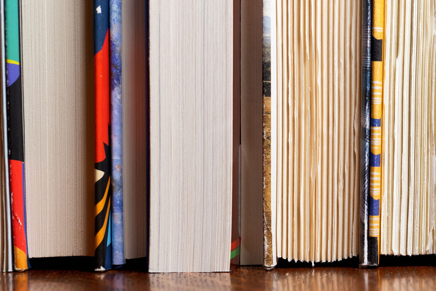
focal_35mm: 144
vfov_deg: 9.5
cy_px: 257
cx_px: 610
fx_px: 1744
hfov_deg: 13.6
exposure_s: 1/100
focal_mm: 50
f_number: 4.5
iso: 500
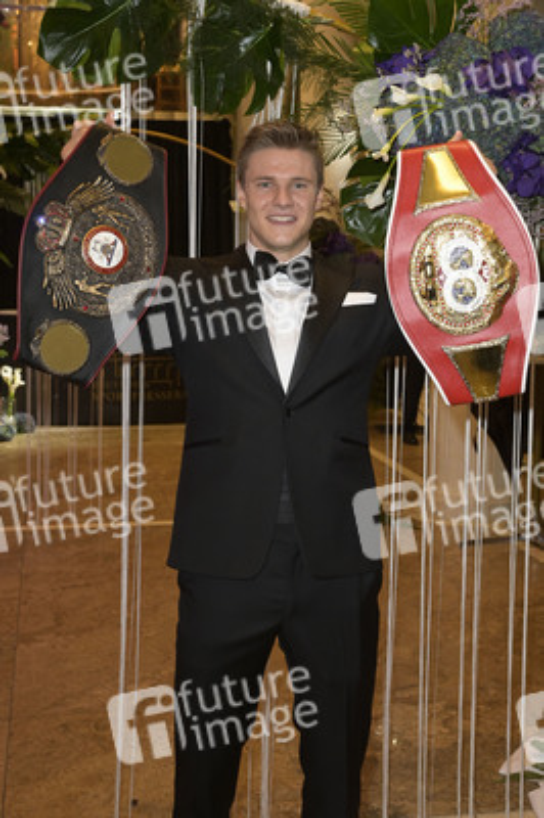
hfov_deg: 26.9
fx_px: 1135
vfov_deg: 39.6
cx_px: 272
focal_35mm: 50
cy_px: 409
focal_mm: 50
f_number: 5.6
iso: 2500
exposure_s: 1/50
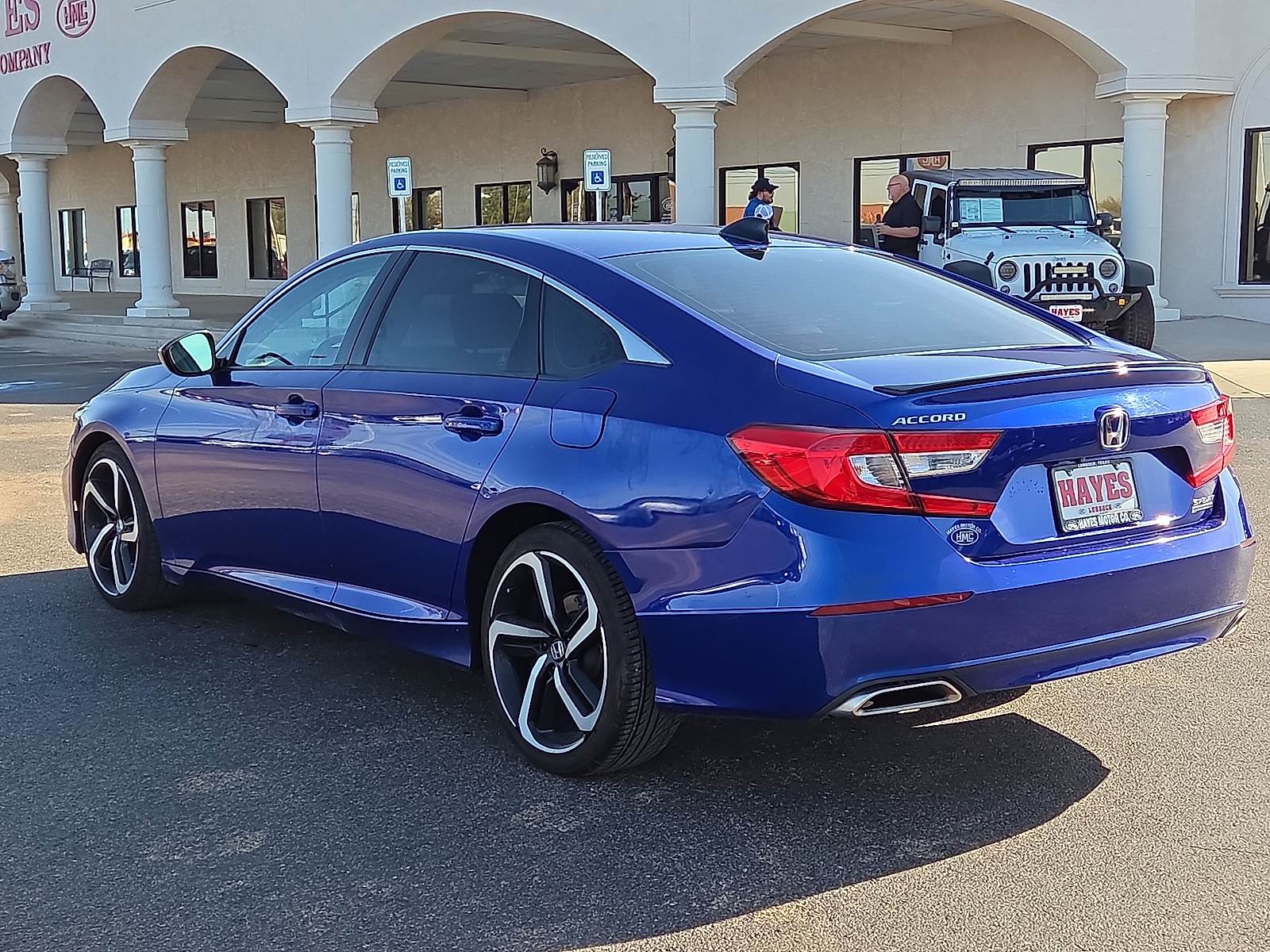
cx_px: 635
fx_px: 1761
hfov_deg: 39.7
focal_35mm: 48
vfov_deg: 30.3
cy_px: 476
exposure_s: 1/455
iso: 25
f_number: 1.8
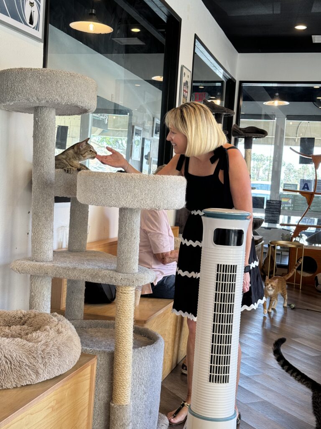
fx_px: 593
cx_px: 160
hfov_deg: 30.3
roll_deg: -3.2
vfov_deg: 39.7
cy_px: 214
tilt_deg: -4.0
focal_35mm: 48
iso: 80
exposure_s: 1/120
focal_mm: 6.76
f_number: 1.78
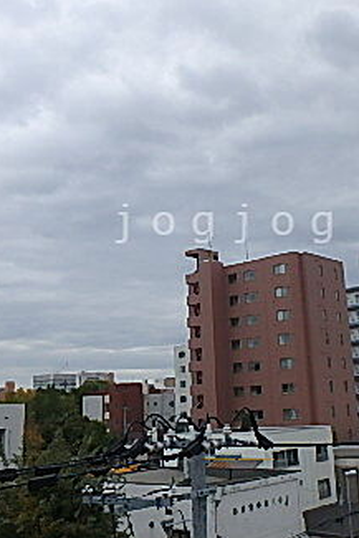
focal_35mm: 43
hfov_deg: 31.1
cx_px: 228
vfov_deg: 45.2
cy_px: 223
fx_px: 642
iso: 125
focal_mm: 3.7
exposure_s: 1/400
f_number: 3.5
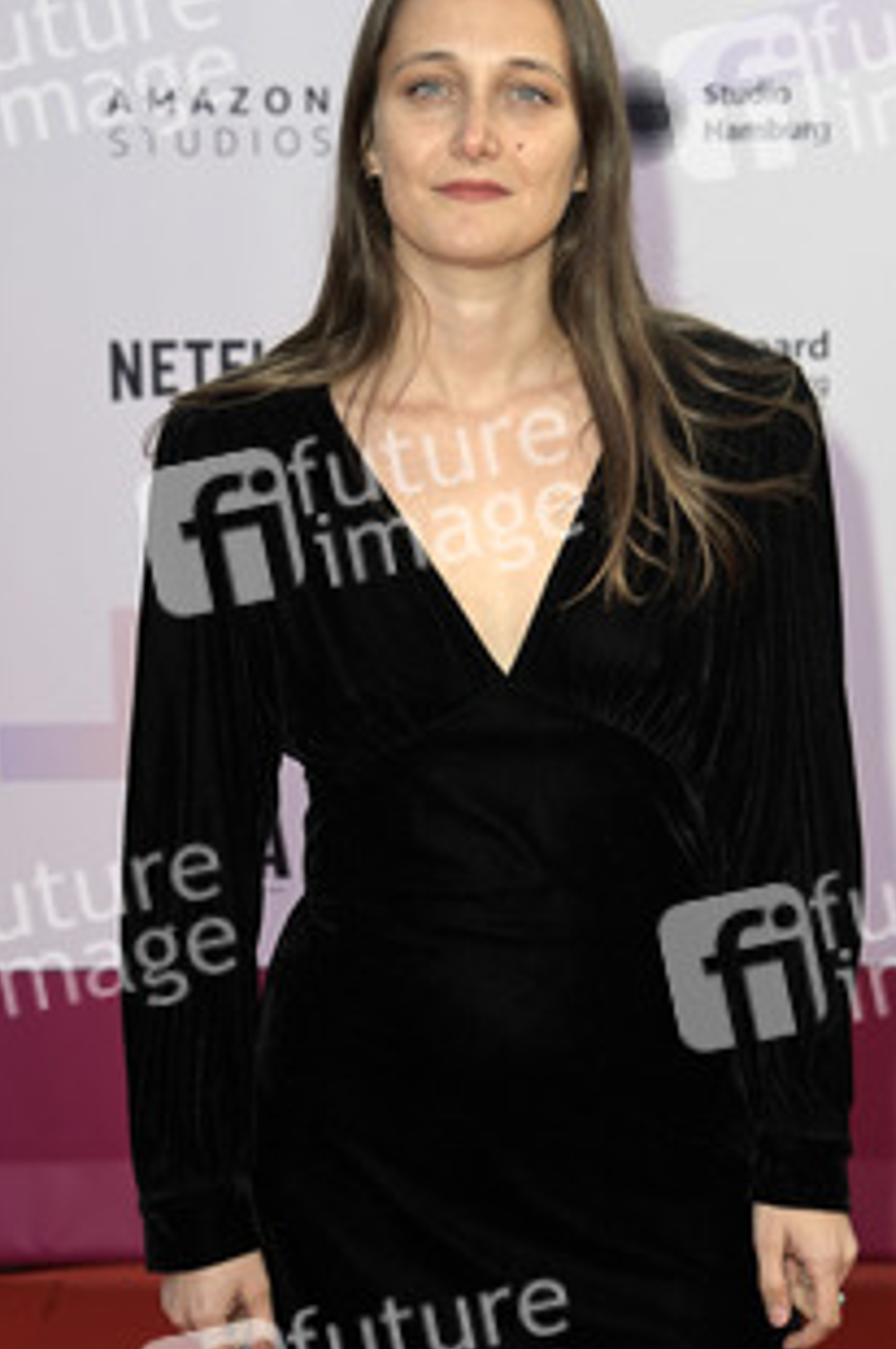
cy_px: 731
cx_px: 487
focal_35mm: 84
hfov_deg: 16.2
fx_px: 3143
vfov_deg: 24.2
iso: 250
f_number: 5.6
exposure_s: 1/200
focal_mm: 65
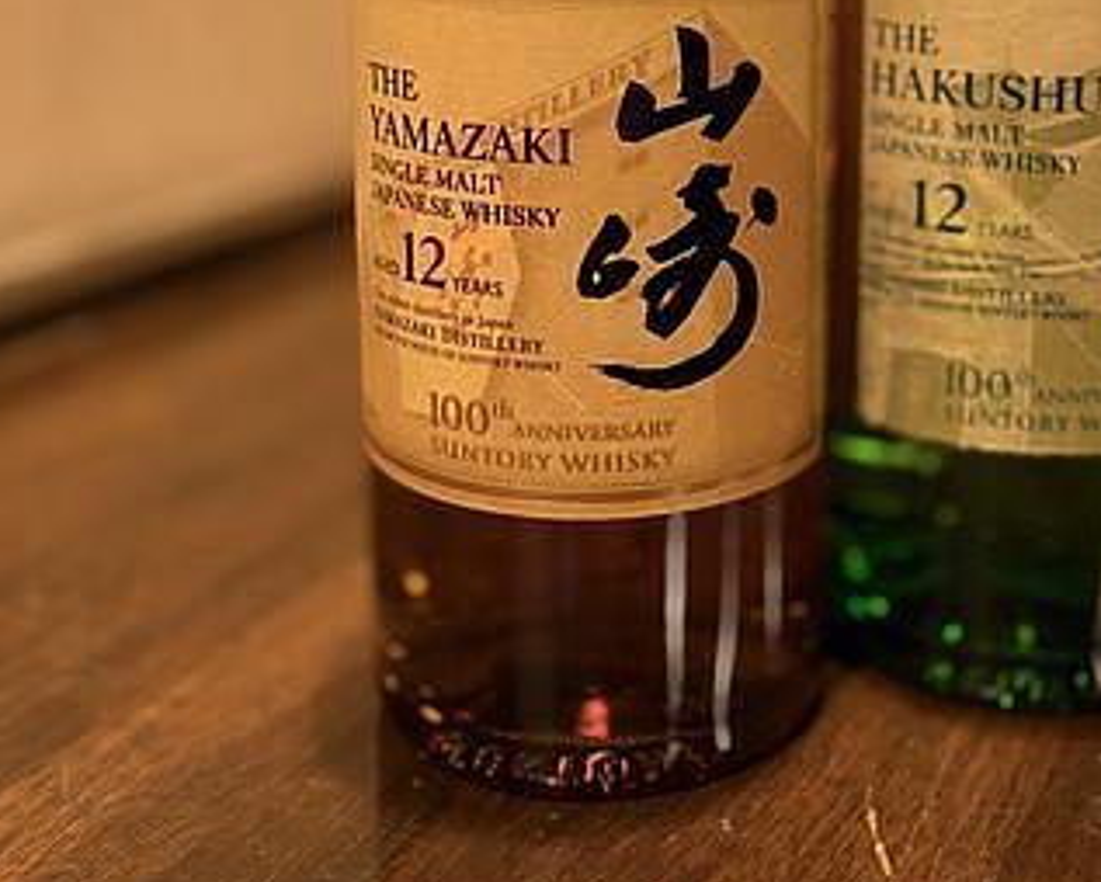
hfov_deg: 38.2
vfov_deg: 29.6
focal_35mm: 48
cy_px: 28
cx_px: 750
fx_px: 1565
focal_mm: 5.96
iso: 400
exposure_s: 1/50
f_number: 1.6
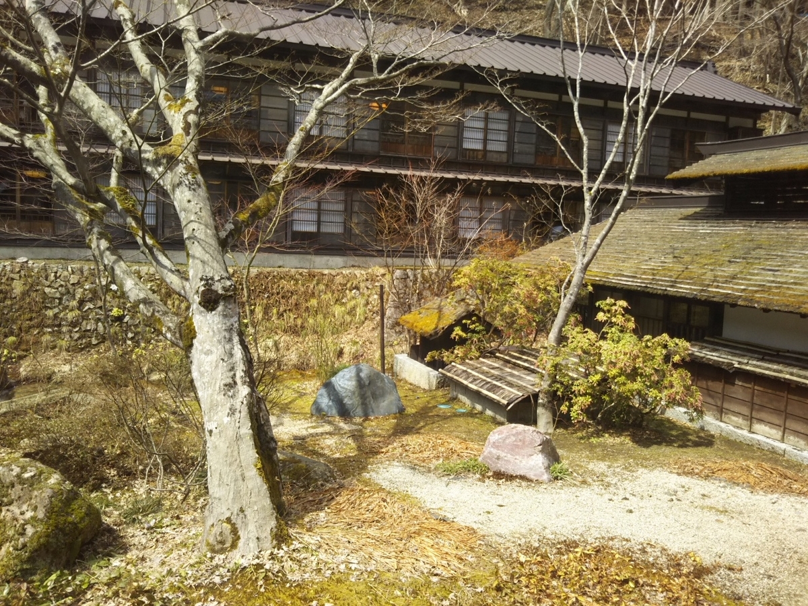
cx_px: 404
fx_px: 700
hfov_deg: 60.0
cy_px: 303
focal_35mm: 30
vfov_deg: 46.8
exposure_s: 1/361
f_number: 2.2
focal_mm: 4
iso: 25
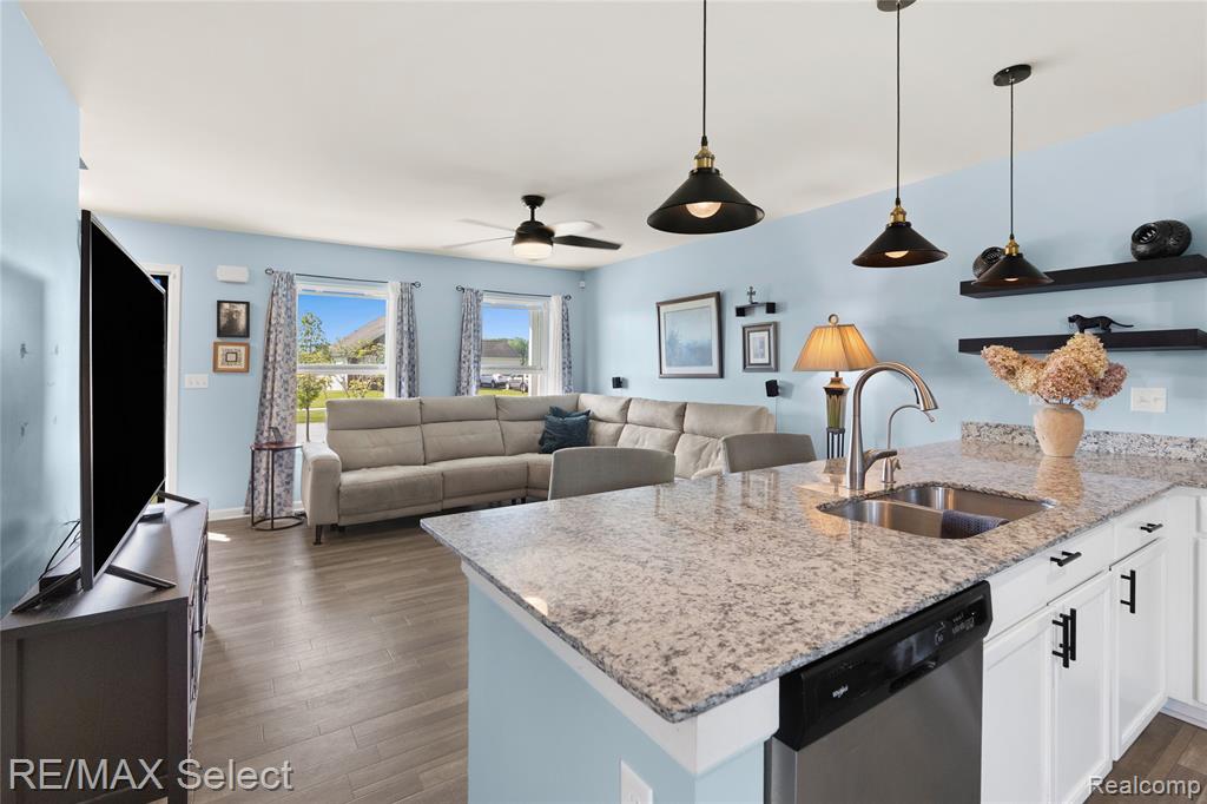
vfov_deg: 73.7
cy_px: 402
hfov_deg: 96.8
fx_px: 536
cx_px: 604
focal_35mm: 16
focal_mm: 16
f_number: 5.6
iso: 1250
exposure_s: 1/30
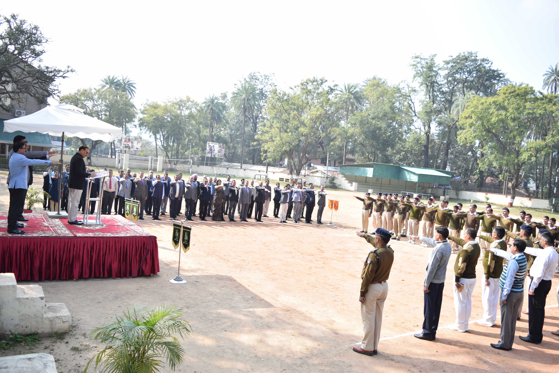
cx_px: 280
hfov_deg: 61.9
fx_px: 466
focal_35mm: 30
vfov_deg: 43.6
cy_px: 186
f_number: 4
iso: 100
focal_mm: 20
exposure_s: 1/250
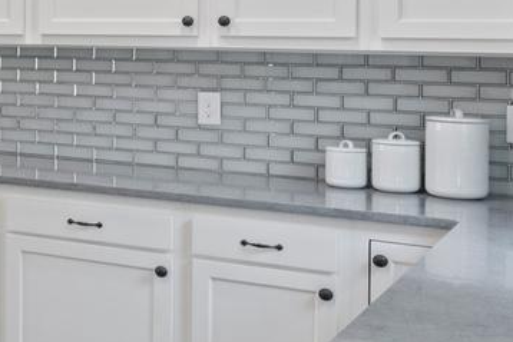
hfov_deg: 19.1
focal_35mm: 80
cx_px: -421
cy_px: 31
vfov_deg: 16.8
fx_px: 1140
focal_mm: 14
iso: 1250
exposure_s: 1/80
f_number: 5.6
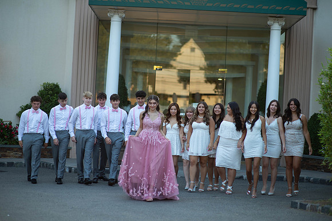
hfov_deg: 23.9
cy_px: 110
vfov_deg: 16.1
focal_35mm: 85
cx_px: 166
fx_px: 783
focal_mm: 85
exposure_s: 1/1000
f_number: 2
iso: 250
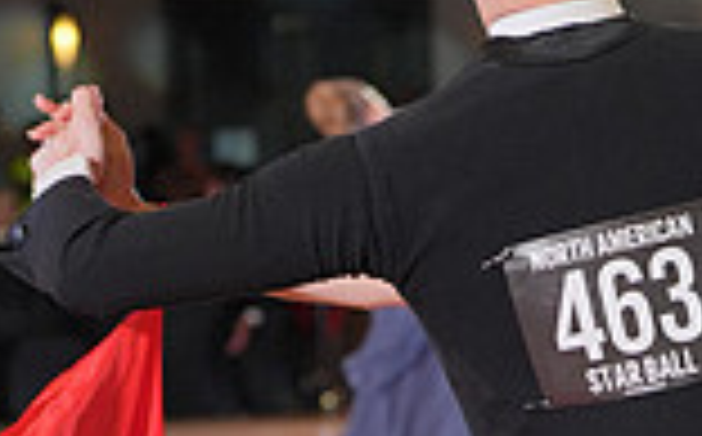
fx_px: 5082
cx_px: 578
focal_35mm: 266
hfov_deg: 7.9
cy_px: 827
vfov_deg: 4.8
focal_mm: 70
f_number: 4
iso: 2000
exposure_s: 1/500
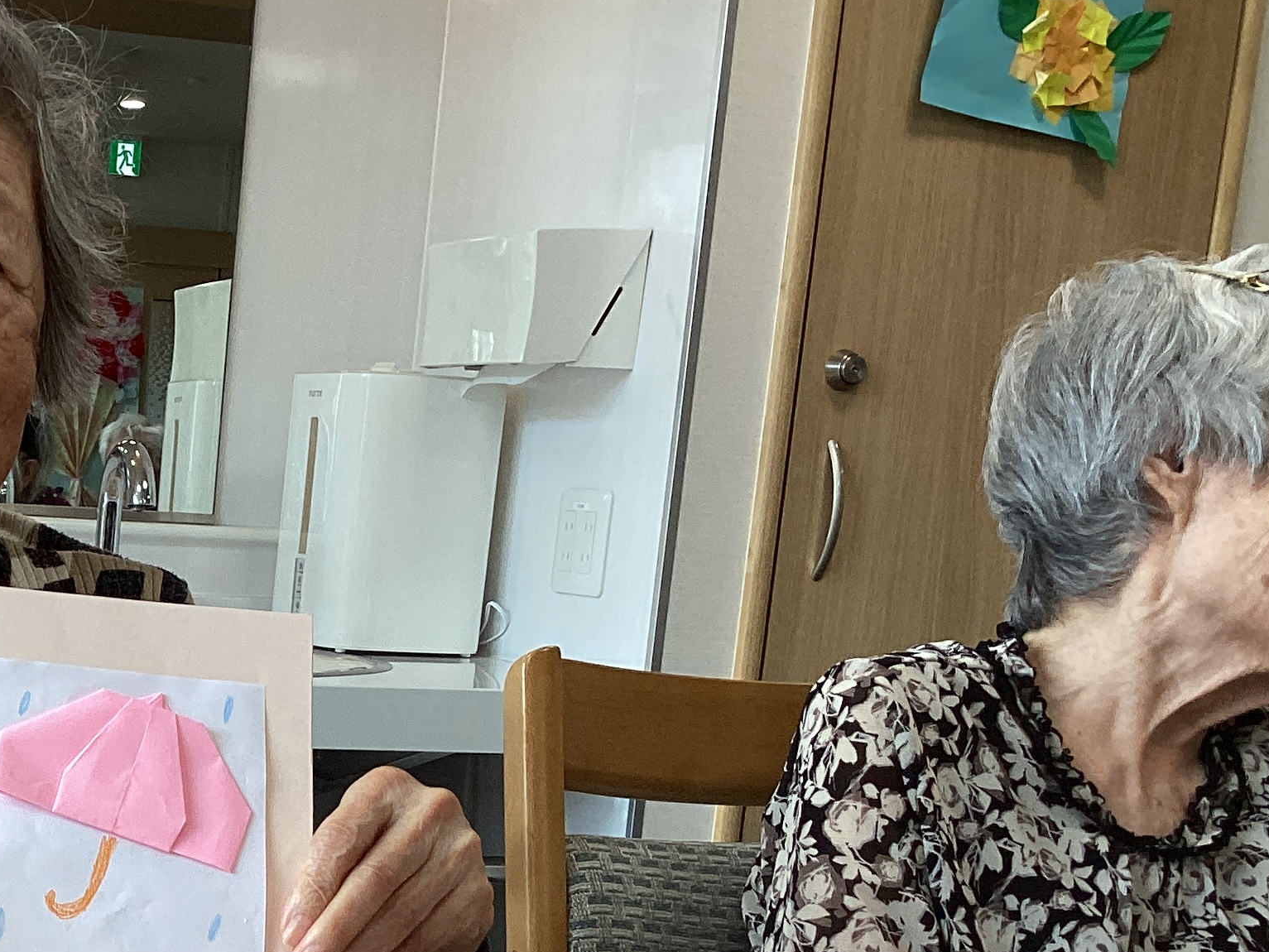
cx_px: -36
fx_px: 2420
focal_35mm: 66
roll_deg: -2.3
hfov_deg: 27.5
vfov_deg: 21.4
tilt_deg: -11.9
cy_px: 964
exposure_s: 1/100
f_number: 2.4
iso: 50
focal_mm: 3.3
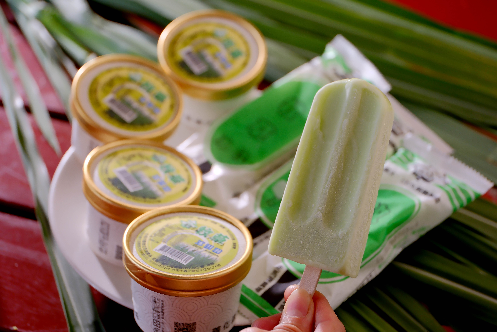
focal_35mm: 75
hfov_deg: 27.0
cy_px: 166
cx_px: 248
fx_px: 1035
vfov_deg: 18.2
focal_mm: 50
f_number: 3.6
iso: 400
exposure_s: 1/340
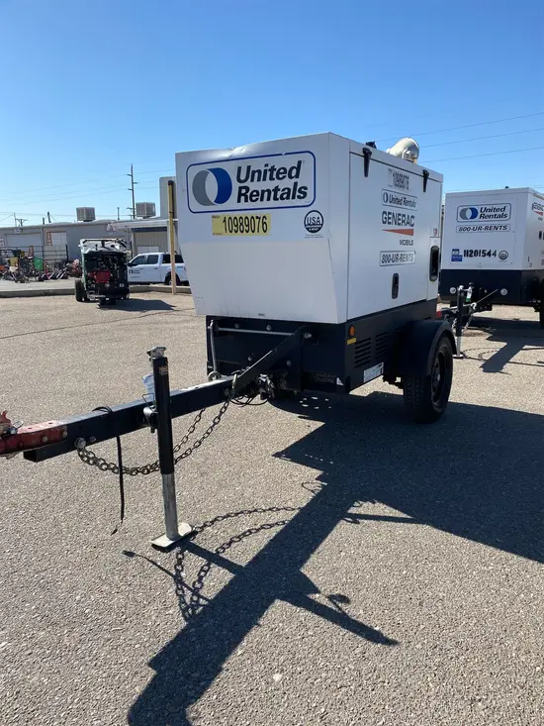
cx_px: 272
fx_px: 545
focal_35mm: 26
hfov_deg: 53.1
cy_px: 363
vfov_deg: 67.3
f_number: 1.8
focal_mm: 4.25
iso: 32
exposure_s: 1/2571
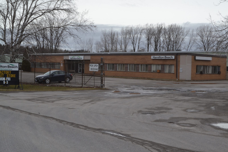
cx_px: 114
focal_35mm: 52
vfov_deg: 25.7
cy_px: 76
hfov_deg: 37.9
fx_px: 332
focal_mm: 35
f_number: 25
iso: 400
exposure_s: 1/100
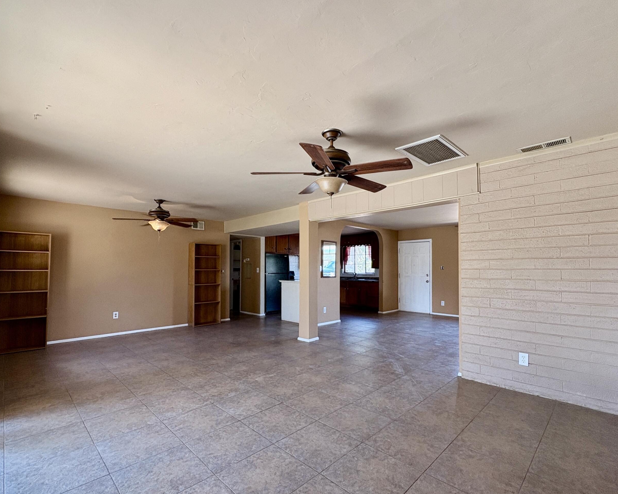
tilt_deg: +1.4
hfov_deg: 89.6
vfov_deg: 76.9
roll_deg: +0.2
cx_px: 312
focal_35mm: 17
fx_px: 311
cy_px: 263
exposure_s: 1/99
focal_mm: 2.22
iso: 125
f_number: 2.2
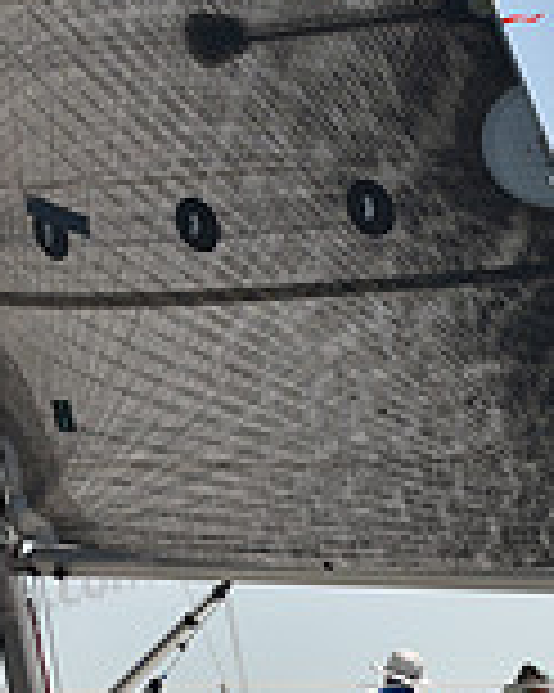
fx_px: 5088
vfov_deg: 7.7
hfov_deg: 6.2
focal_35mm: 248
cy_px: 803
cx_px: 392
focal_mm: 70
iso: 250
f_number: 4.5
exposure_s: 1/1250
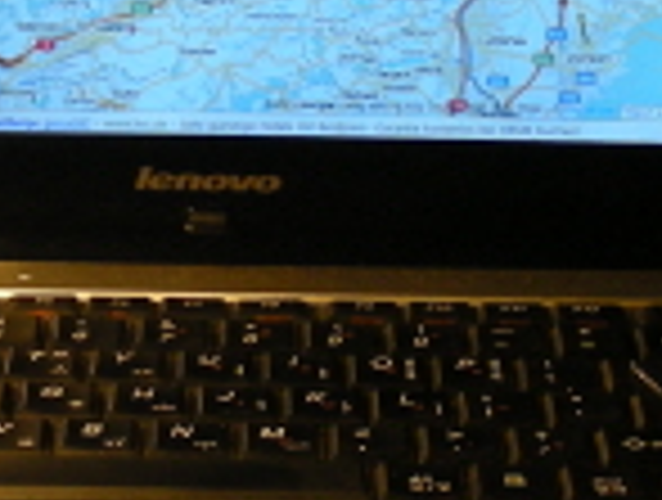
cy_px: 315
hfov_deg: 11.9
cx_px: 171
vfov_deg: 9.0
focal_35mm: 165
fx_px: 3163
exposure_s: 1/30.5
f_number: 3.5
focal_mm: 6.3
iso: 92
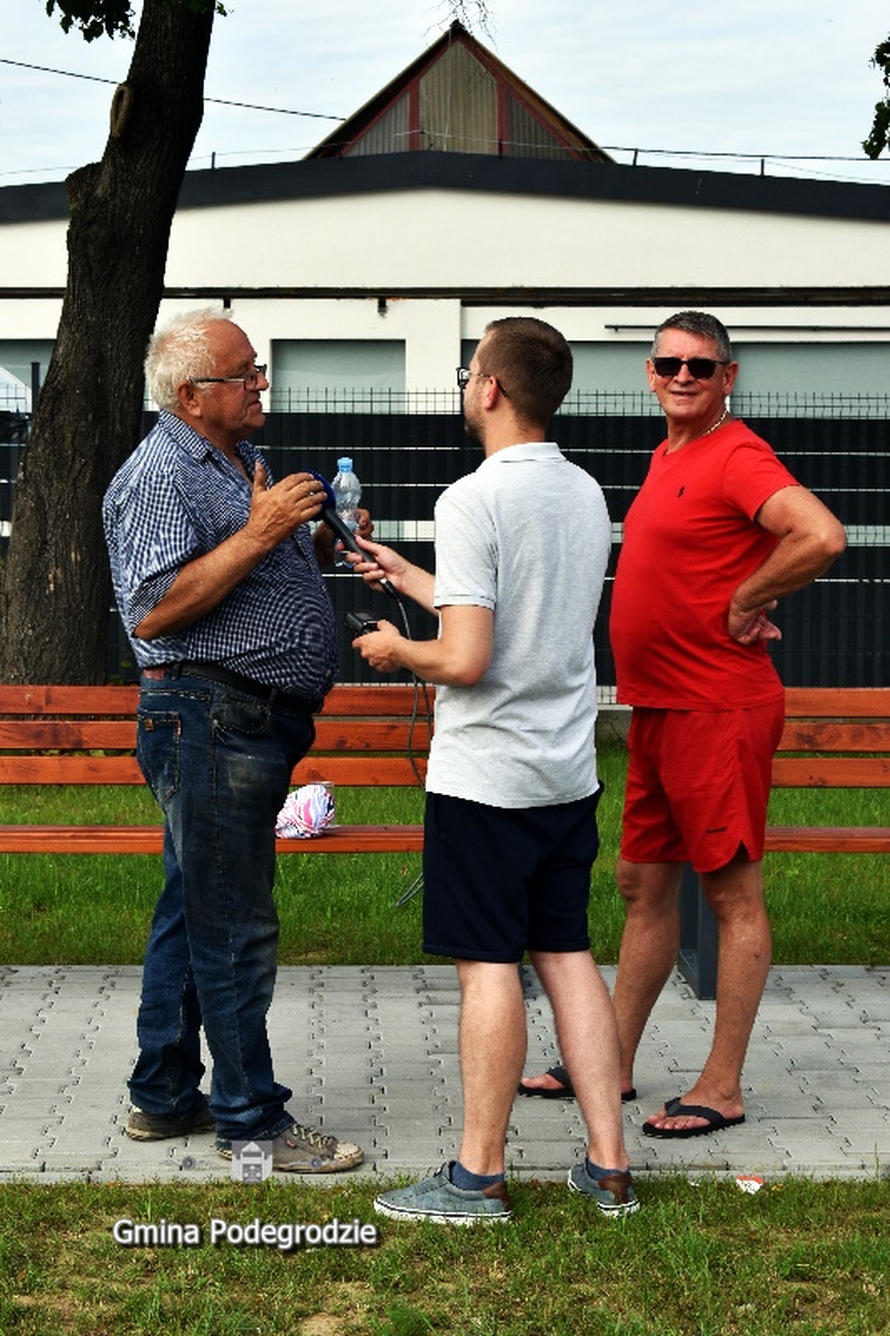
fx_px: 3060
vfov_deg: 24.6
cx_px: 445
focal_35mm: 82
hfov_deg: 16.5
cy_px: 668
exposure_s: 1/320
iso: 200
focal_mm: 55
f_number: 9
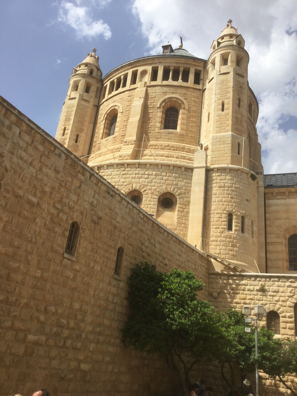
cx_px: 148
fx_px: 355
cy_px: 198
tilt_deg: +25.1
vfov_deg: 58.4
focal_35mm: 31
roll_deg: -6.4
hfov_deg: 45.4
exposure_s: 1/1597
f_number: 2.4
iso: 25
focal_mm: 3.3
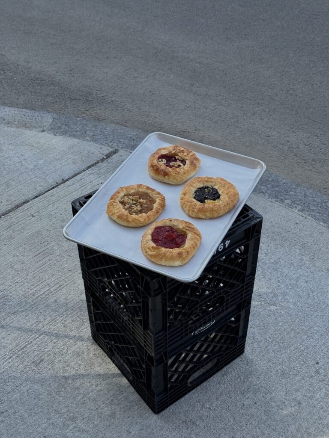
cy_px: 219
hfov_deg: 30.3
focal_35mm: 48
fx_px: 608
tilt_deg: -44.1
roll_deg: +1.8
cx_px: 164
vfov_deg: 39.7
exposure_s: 1/1185
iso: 80
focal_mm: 6.76
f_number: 1.78
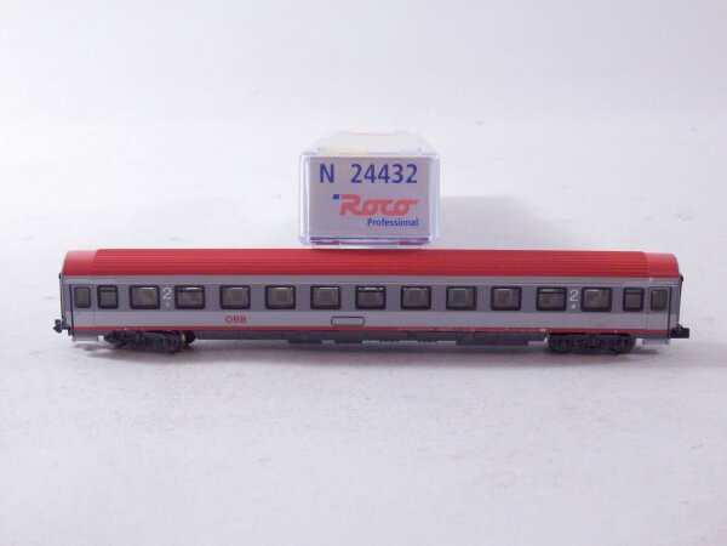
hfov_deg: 29.4
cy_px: 273
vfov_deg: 22.3
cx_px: 364
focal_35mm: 66
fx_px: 1386
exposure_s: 1/160
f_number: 4.4
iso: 1000
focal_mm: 11.9
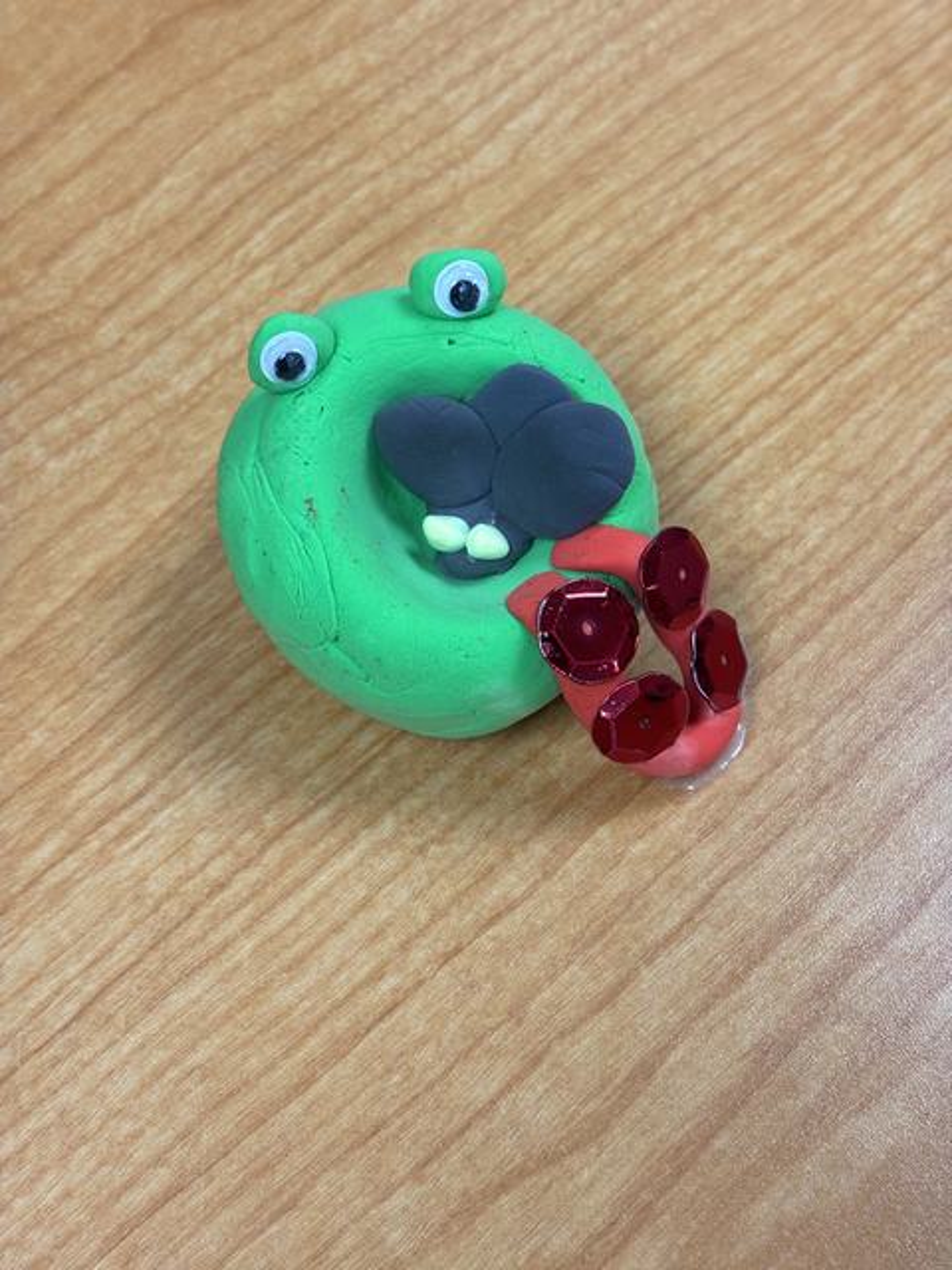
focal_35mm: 52
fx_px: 1907
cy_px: 635
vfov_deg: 36.8
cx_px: 476
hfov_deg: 28.0
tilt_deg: -61.4
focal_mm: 5.96
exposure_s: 1/60
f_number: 1.6
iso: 80
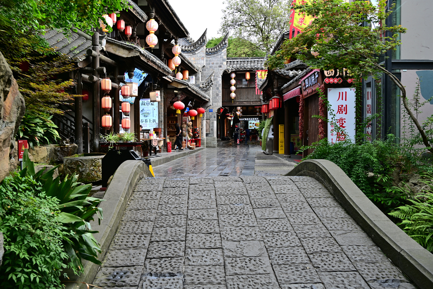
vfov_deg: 40.0
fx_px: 397
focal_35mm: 33
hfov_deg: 57.2
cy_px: 144
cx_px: 216
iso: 100
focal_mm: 33
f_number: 8
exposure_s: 1/80
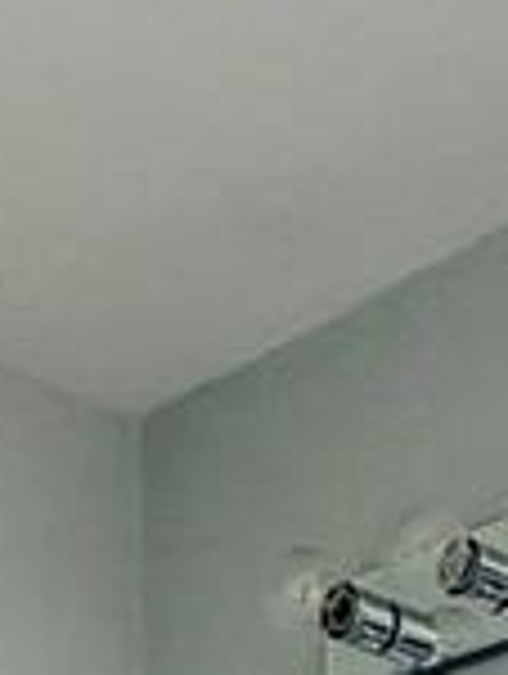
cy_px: 1710
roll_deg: +1.1
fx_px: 2185
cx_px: 445
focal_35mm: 112
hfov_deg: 13.2
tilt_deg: -6.6
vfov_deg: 12.7
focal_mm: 2.22
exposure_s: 1/121
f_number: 2.2
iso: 250
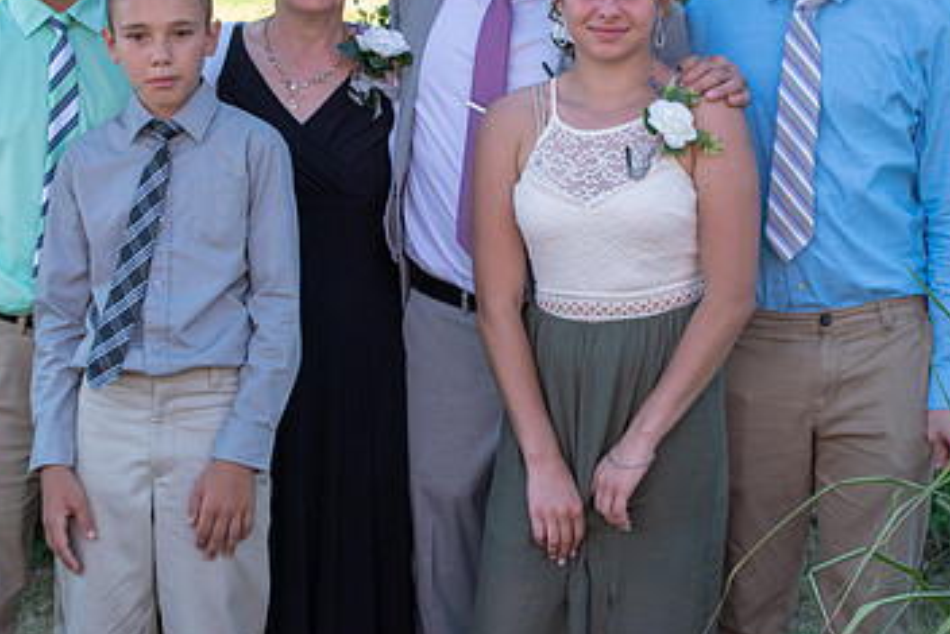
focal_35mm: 94
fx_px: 2481
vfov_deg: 14.5
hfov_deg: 21.7
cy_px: 177
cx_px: 437
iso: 400
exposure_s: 1/200
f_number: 7.1
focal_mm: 38
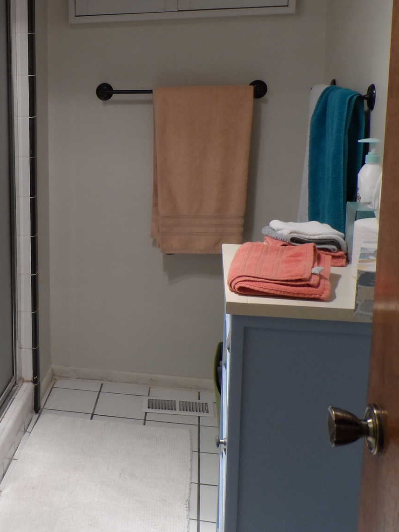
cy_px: 195
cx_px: -2
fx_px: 661
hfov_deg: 31.1
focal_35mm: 43
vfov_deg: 43.5
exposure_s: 1/30
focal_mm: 4
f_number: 3.2
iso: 100
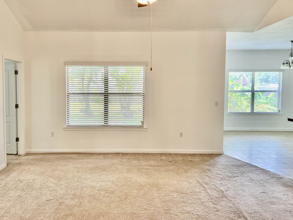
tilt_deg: -3.6
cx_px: 128
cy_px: 97
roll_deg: -0.5
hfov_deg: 59.8
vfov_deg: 46.7
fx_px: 254
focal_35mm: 30
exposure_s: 1/120
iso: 80
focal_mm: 5.7
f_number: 1.5
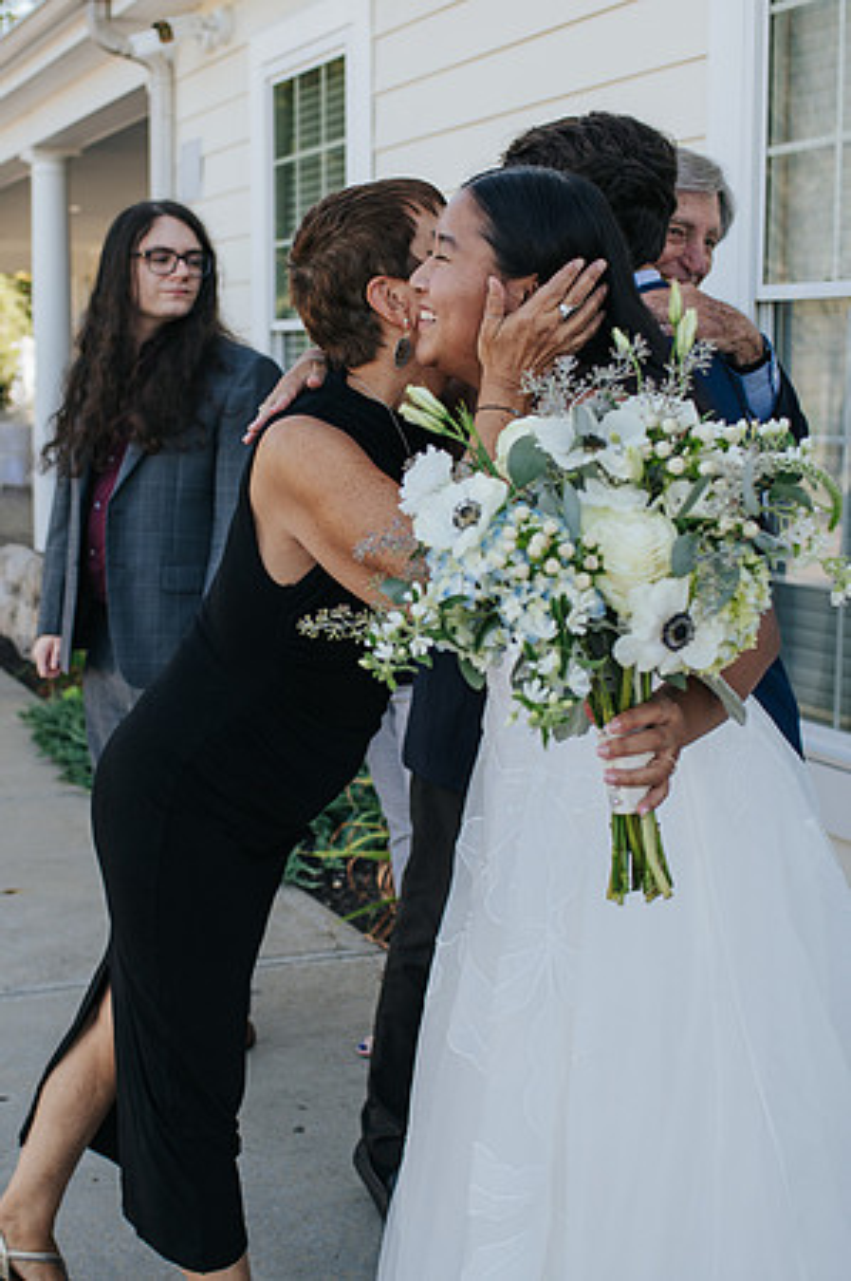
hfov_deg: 25.5
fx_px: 1868
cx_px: 265
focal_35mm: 53
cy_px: 640
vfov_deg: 37.8
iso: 200
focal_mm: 35
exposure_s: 1/400
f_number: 3.5
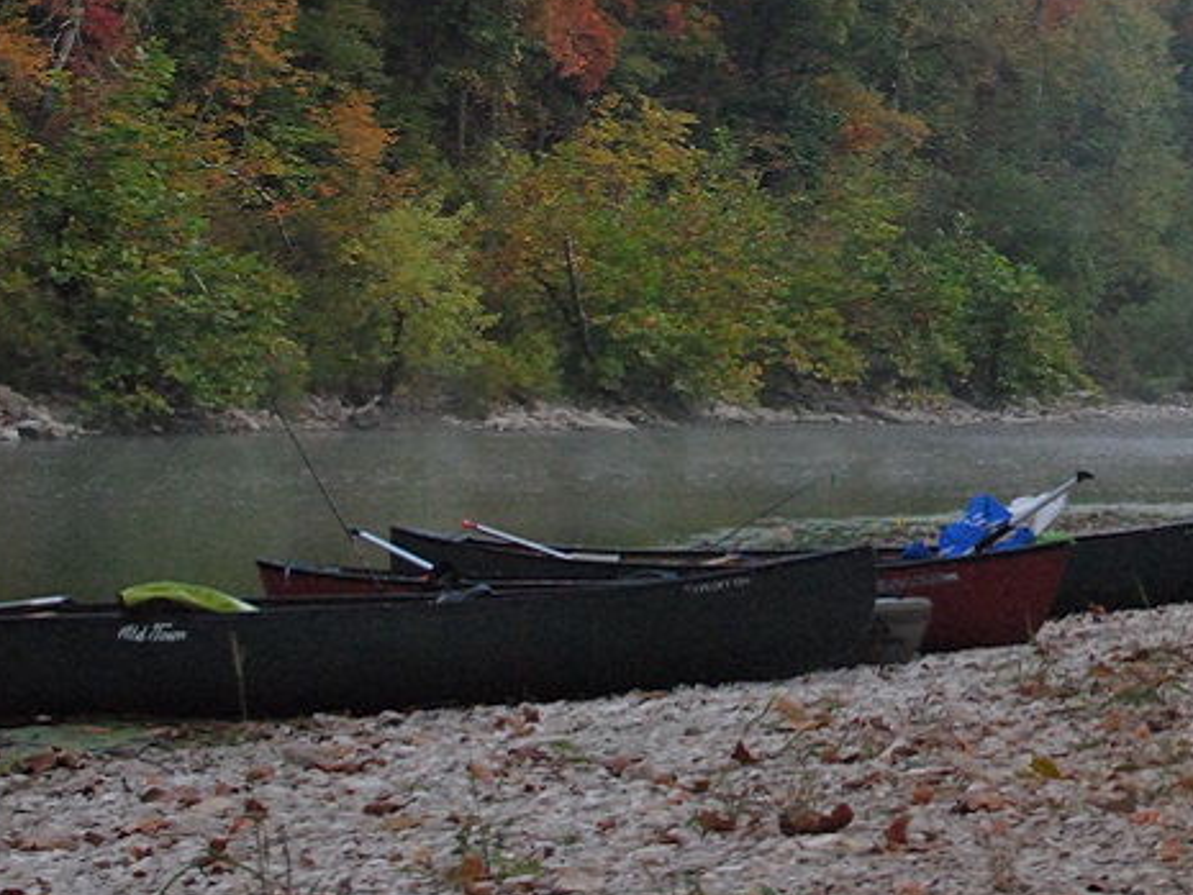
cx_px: 1108
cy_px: 149
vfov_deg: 12.6
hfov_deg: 16.6
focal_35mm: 117
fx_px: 4037
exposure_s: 1/30
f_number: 5
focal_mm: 35
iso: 1600
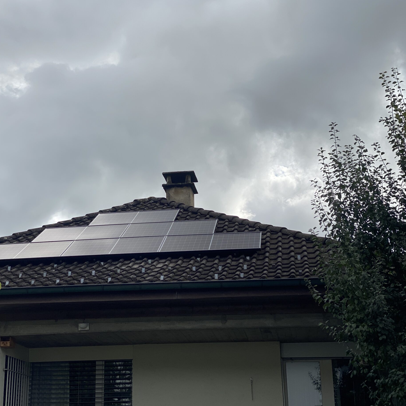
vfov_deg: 26.9
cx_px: 135
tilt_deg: +18.7
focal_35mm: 64
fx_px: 849
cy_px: 197
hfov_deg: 26.7
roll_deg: -1.5
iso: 20
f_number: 2
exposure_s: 1/1996
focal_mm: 6
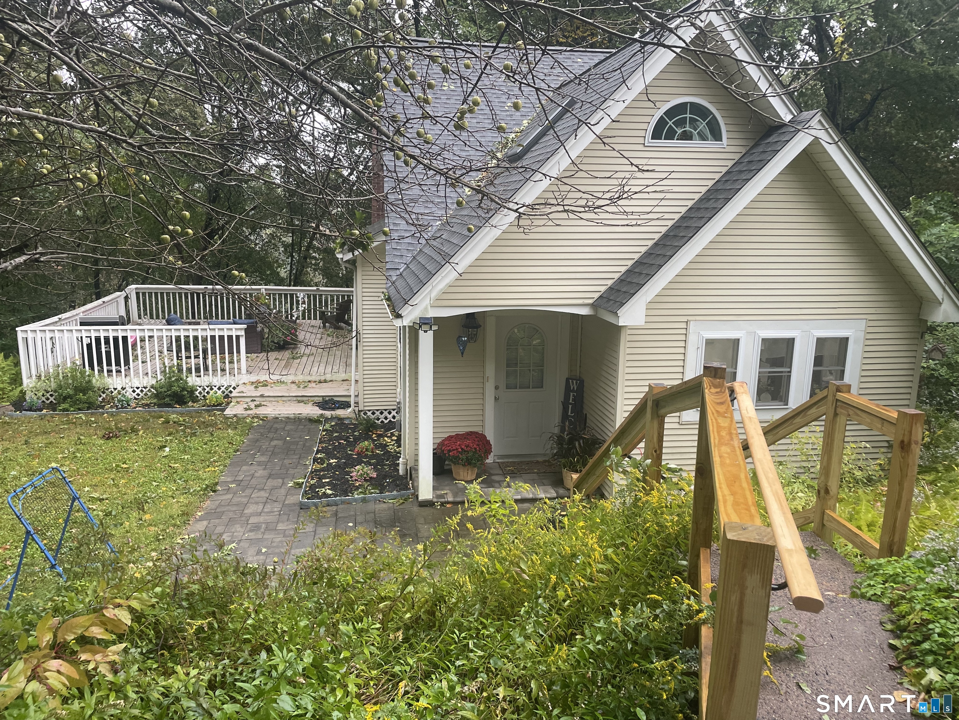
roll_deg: -0.5
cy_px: 360
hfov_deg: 67.3
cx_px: 480
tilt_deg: -12.1
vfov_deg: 53.1
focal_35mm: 26
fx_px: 720
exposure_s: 1/121
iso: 125
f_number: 1.6
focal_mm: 4.2
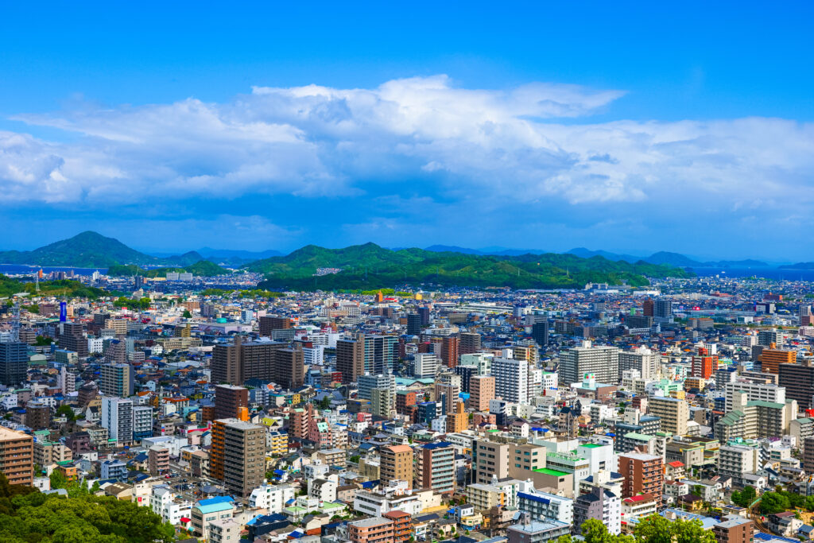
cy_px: 272
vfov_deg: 29.3
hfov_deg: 42.7
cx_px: 407
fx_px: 1040
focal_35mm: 46
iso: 100
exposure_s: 1/500
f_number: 8
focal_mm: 46
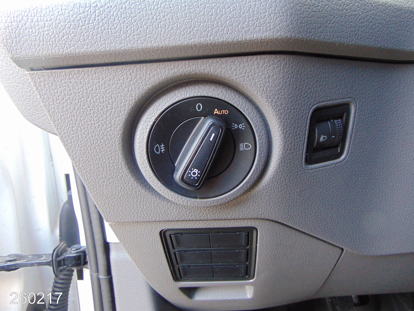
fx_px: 299
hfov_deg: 69.4
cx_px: 207
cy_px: 156
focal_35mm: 25
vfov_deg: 54.9
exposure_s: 1/30
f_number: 3
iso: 100
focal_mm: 4.5
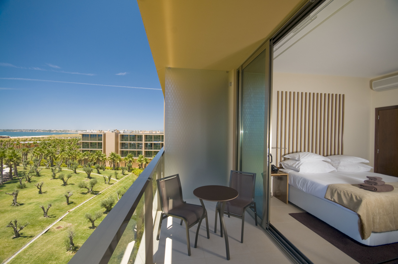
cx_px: 199
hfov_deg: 100.5
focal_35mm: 15
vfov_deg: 77.2
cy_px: 132
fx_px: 166
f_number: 6.3
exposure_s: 1/100
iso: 160
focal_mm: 10
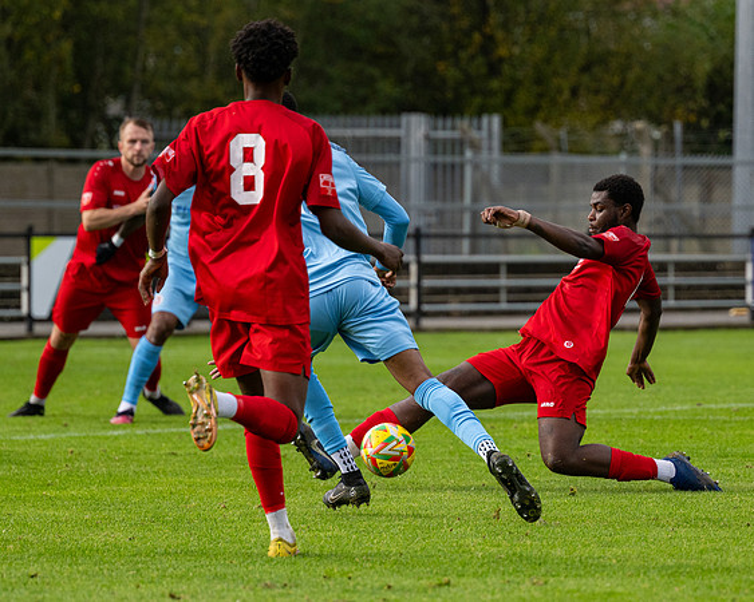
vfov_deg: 5.2
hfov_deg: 6.6
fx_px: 6579
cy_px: 417
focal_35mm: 295
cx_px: 479
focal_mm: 175
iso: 400
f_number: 4
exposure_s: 1/3200
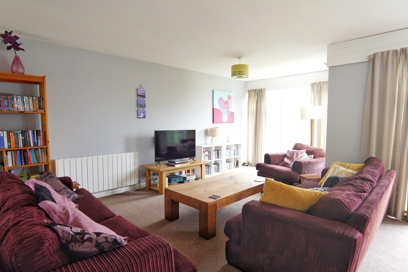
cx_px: 198
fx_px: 215
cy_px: 142
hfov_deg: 86.9
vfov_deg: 64.5
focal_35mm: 19
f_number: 4
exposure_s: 2
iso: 100
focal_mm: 12
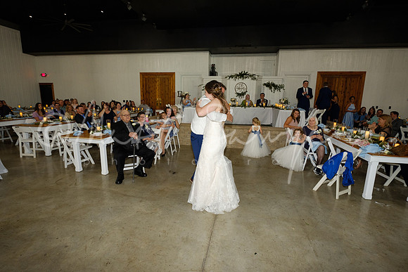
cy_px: 136
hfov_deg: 90.0
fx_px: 204
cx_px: 204
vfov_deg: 67.4
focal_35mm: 18
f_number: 4
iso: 1600
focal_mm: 12
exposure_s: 1/40
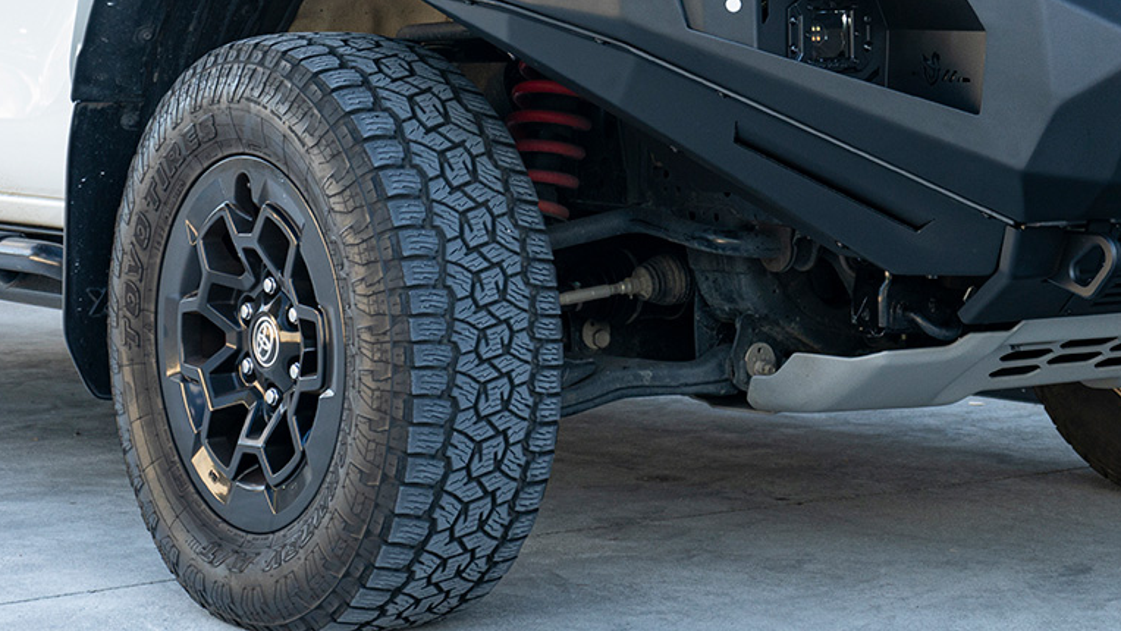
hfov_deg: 26.8
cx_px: 502
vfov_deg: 14.9
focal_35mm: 79
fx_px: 2349
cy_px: -50
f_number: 4
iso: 125
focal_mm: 32
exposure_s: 1/60
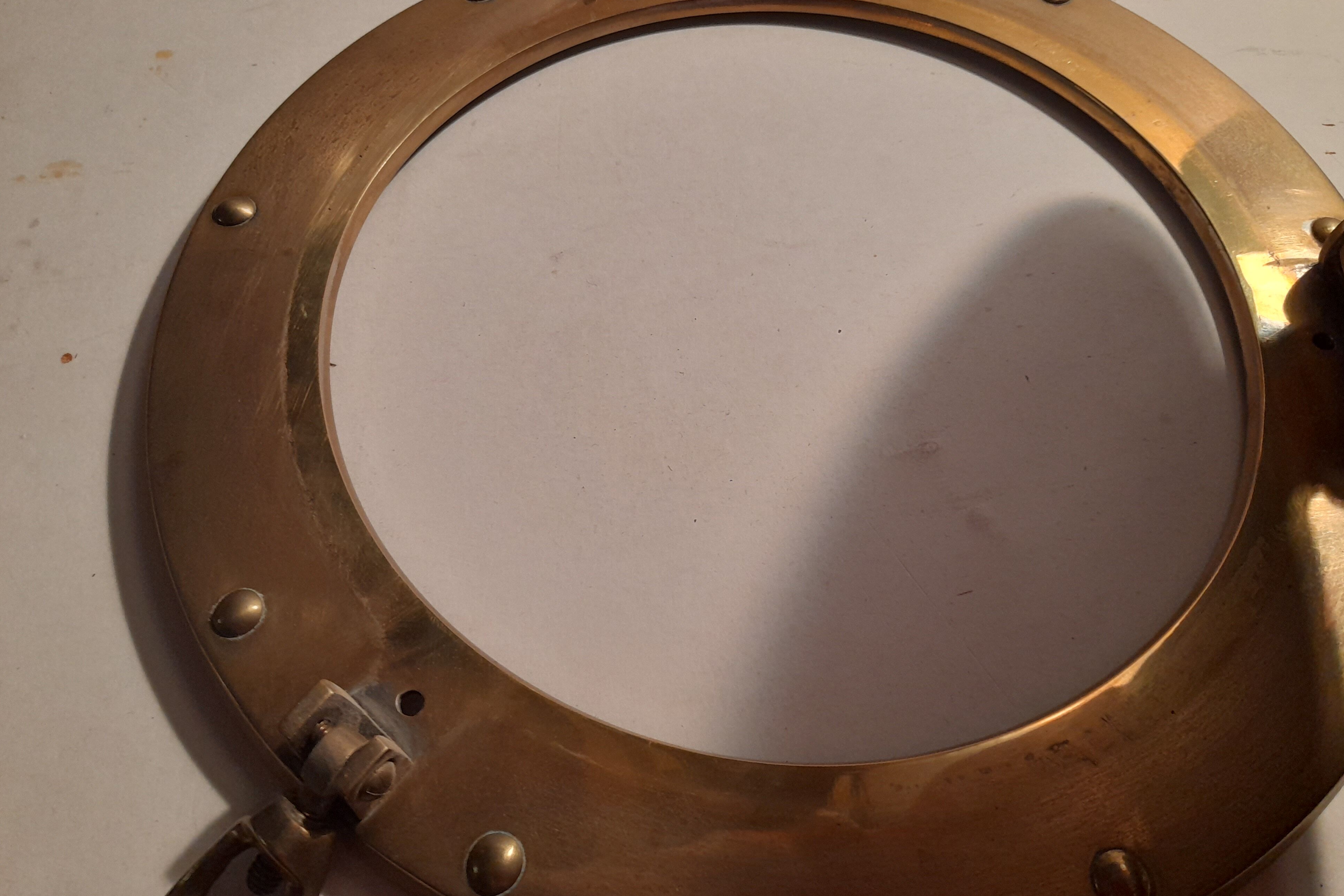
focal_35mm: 27
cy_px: 374
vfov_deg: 47.7
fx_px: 1008
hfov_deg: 67.4
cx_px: 689
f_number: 2
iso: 320
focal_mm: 4.6
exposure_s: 1/50
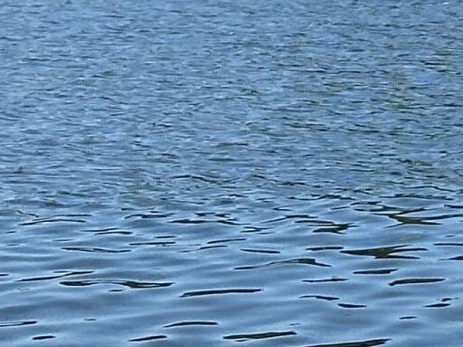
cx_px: 994
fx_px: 3798
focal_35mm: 284
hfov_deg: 6.7
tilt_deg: +0.4
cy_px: -197
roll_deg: -0.6
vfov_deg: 5.2
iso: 64
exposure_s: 1/6211
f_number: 1.78
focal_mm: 6.86
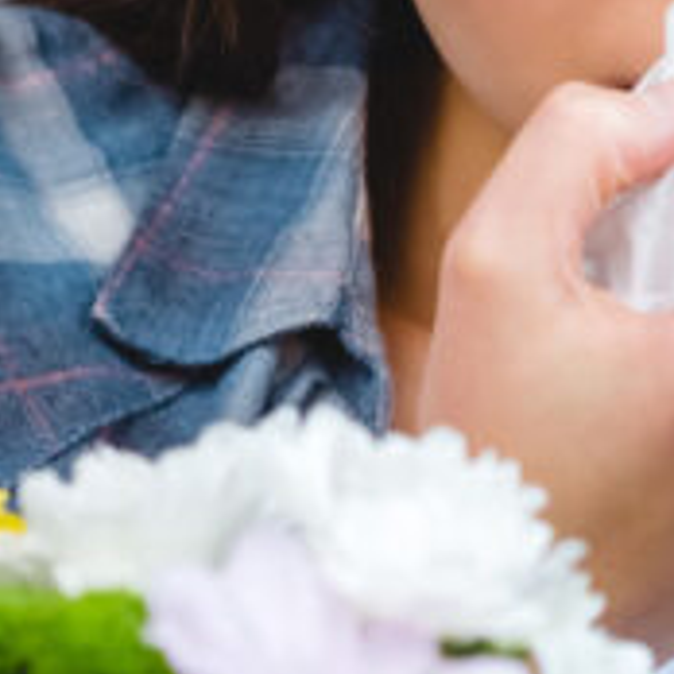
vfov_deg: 2.9
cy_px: 542
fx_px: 13482
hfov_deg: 2.9
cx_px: 306
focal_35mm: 612
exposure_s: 1/200
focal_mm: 122
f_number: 3.2
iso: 320
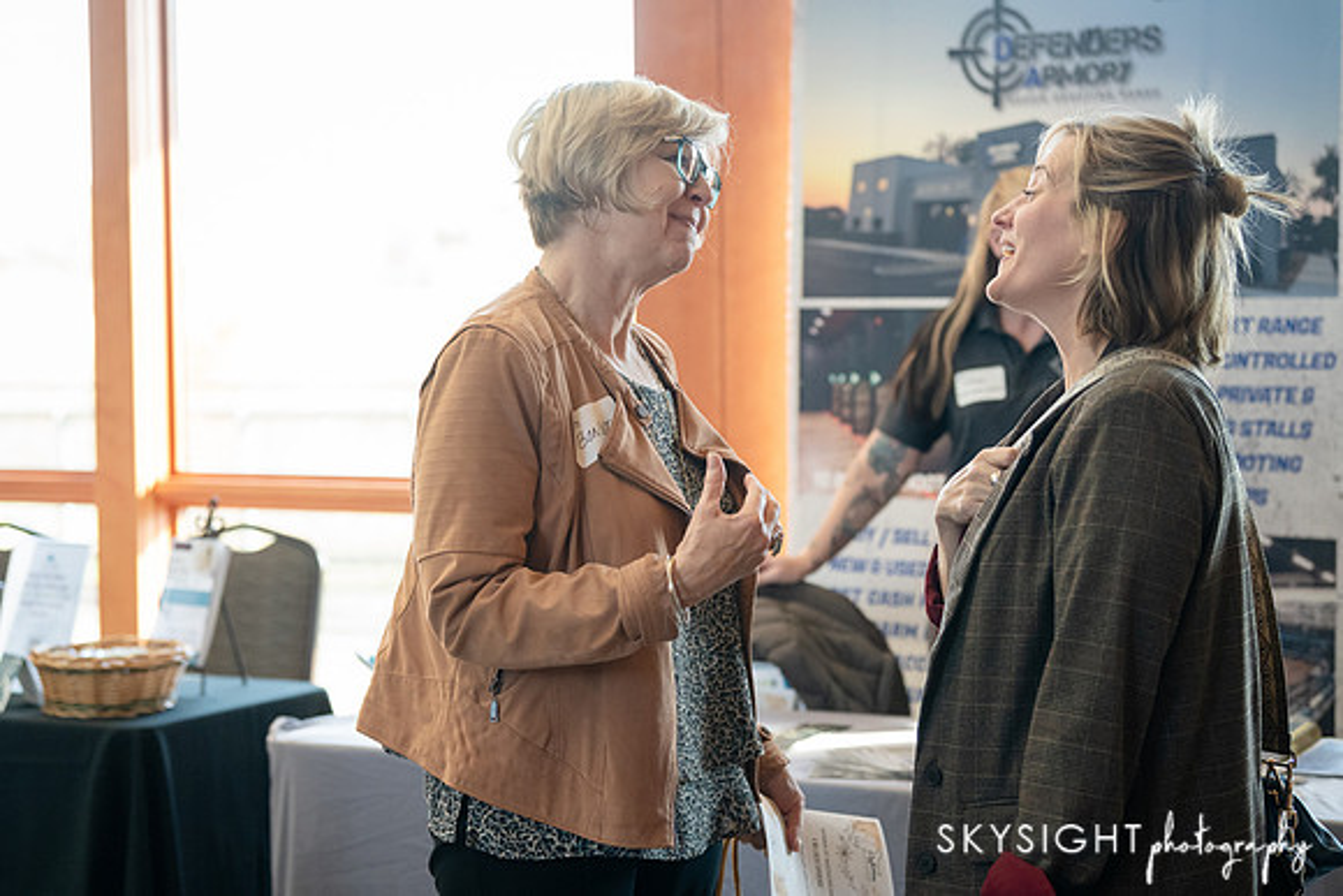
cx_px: 672
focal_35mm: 72
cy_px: 448
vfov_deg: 19.0
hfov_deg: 28.2
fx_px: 2677
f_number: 3.5
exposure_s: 1/640
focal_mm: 70
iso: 3200
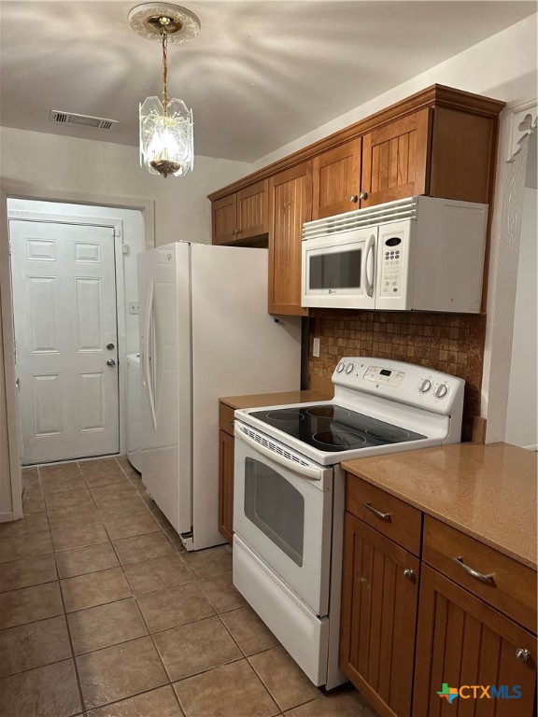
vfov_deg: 71.6
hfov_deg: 56.8
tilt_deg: -6.5
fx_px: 497
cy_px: 358
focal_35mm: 24
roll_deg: -1.7
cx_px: 269
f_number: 1.78
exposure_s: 1/60
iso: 200
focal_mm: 6.86
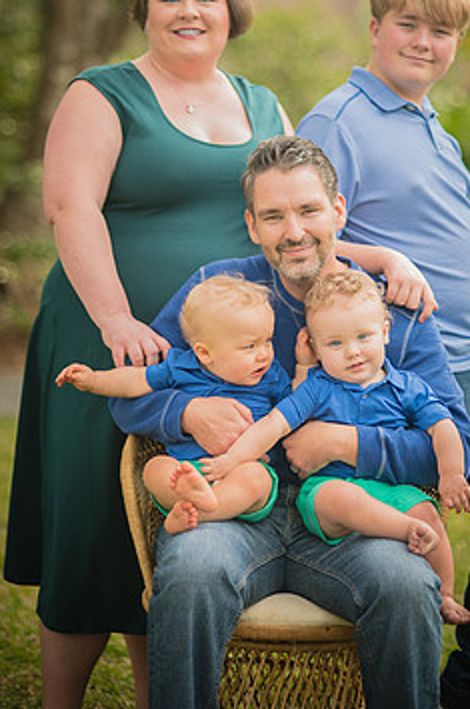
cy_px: 266
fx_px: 2121
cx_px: 271
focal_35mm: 108
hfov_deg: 12.6
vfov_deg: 18.9
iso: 160
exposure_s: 1/250
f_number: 2
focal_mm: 85
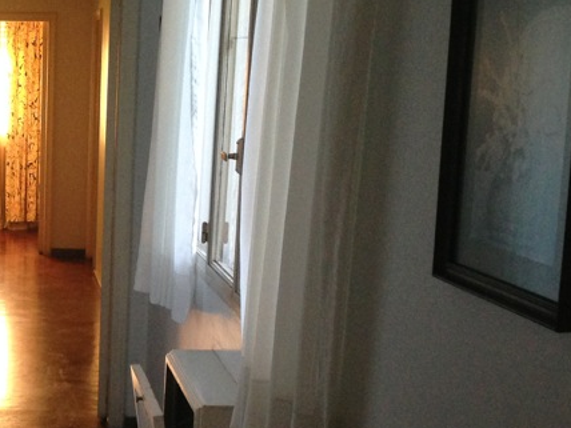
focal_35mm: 74
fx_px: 1221
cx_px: -16
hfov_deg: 24.9
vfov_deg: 19.7
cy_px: 351
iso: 250
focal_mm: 4.12
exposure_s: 1/20
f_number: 2.4
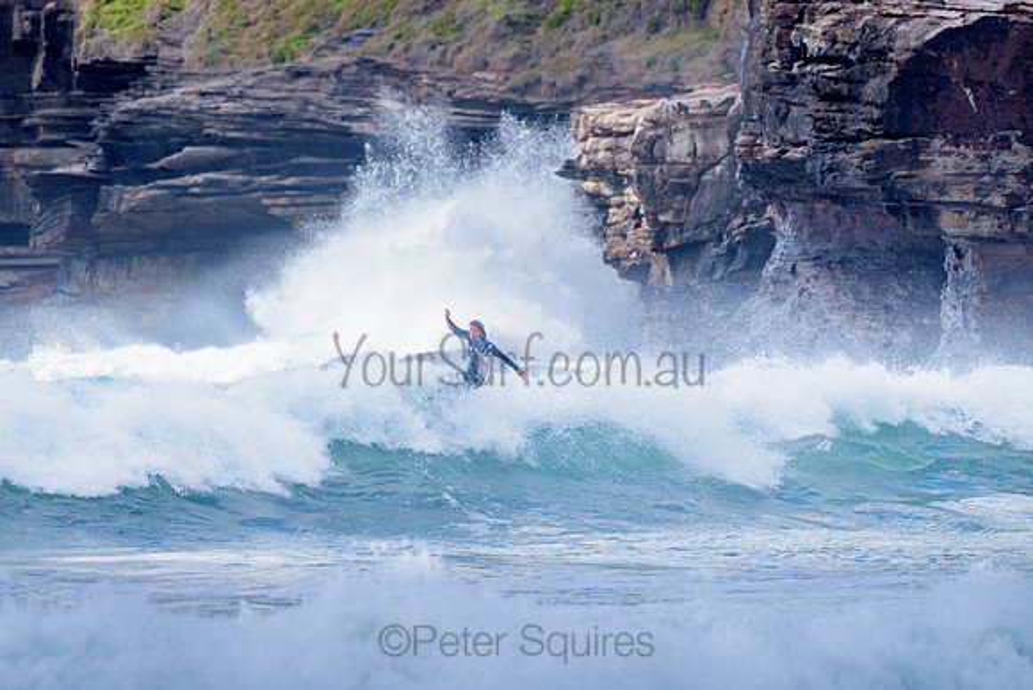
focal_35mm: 613
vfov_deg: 2.2
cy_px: 399
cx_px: 499
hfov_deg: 3.4
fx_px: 17596
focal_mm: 500
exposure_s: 1/2000
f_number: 5.6
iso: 280
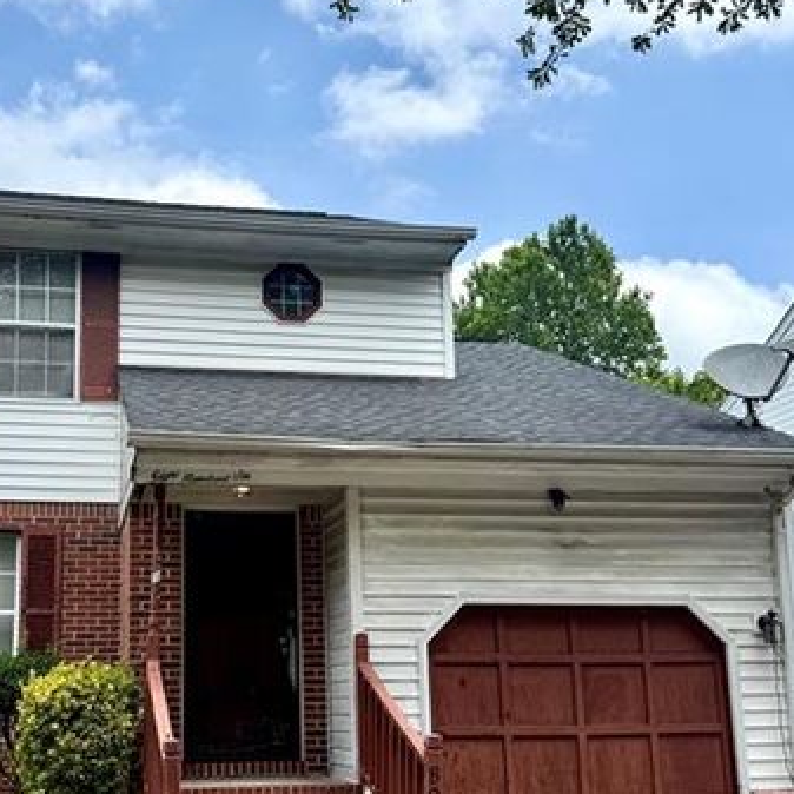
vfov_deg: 39.8
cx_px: 259
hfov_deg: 39.5
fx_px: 1090
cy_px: 491
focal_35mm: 42
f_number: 1.78
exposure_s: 1/4673
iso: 80
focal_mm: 6.76
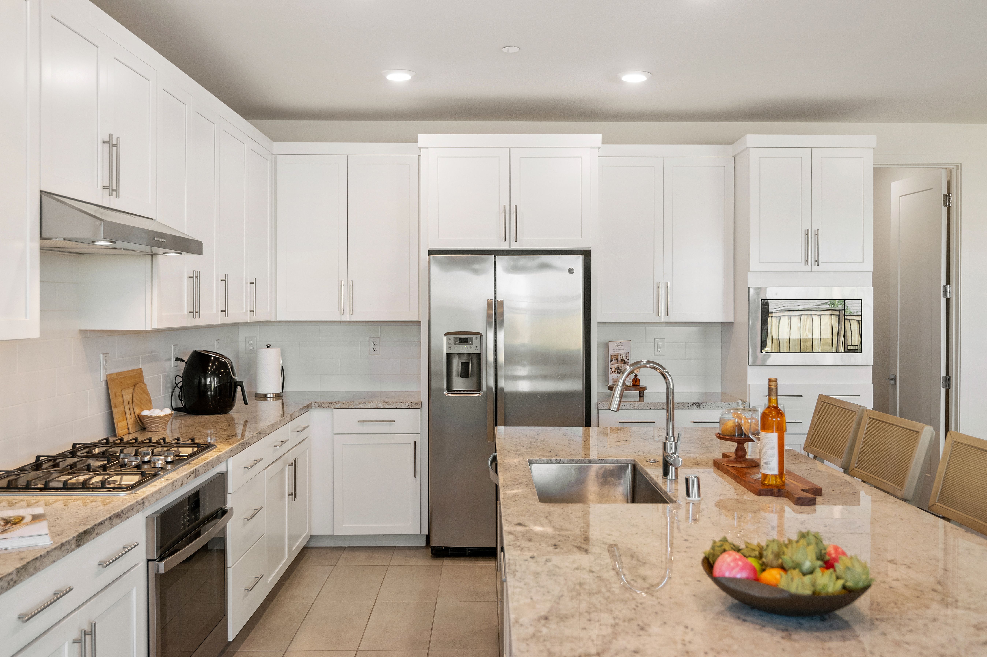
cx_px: 494
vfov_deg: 43.6
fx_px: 822
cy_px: 328
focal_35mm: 30
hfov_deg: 61.9
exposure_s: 1/40
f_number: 2.8
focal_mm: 20
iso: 400
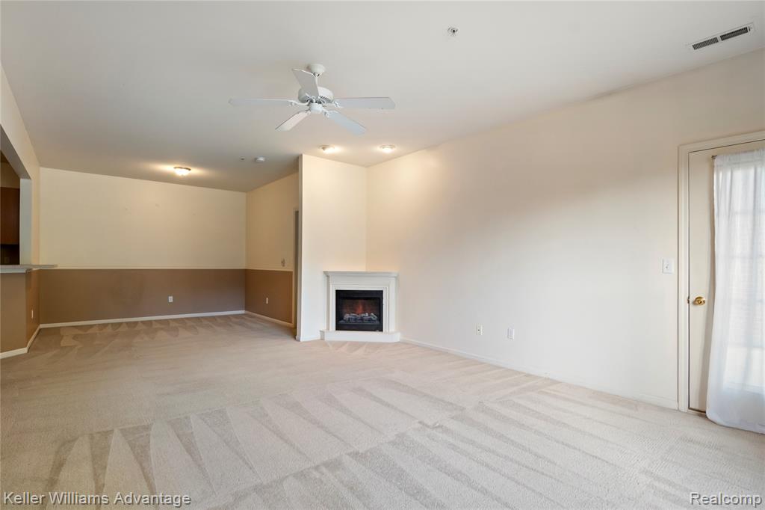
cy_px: 255
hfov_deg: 95.0
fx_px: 350
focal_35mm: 16
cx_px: 382
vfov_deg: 72.0
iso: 800
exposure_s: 1/13
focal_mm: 11
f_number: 8
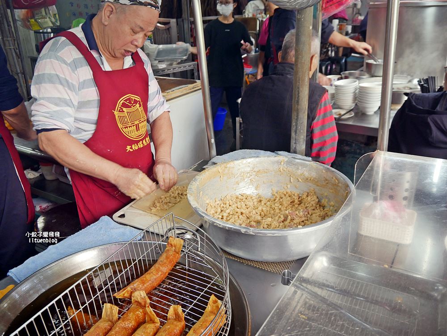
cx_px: 224
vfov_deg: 49.8
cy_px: 168
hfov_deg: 63.4
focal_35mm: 28
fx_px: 362
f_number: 3.5
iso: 400
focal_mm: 14
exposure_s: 1/60
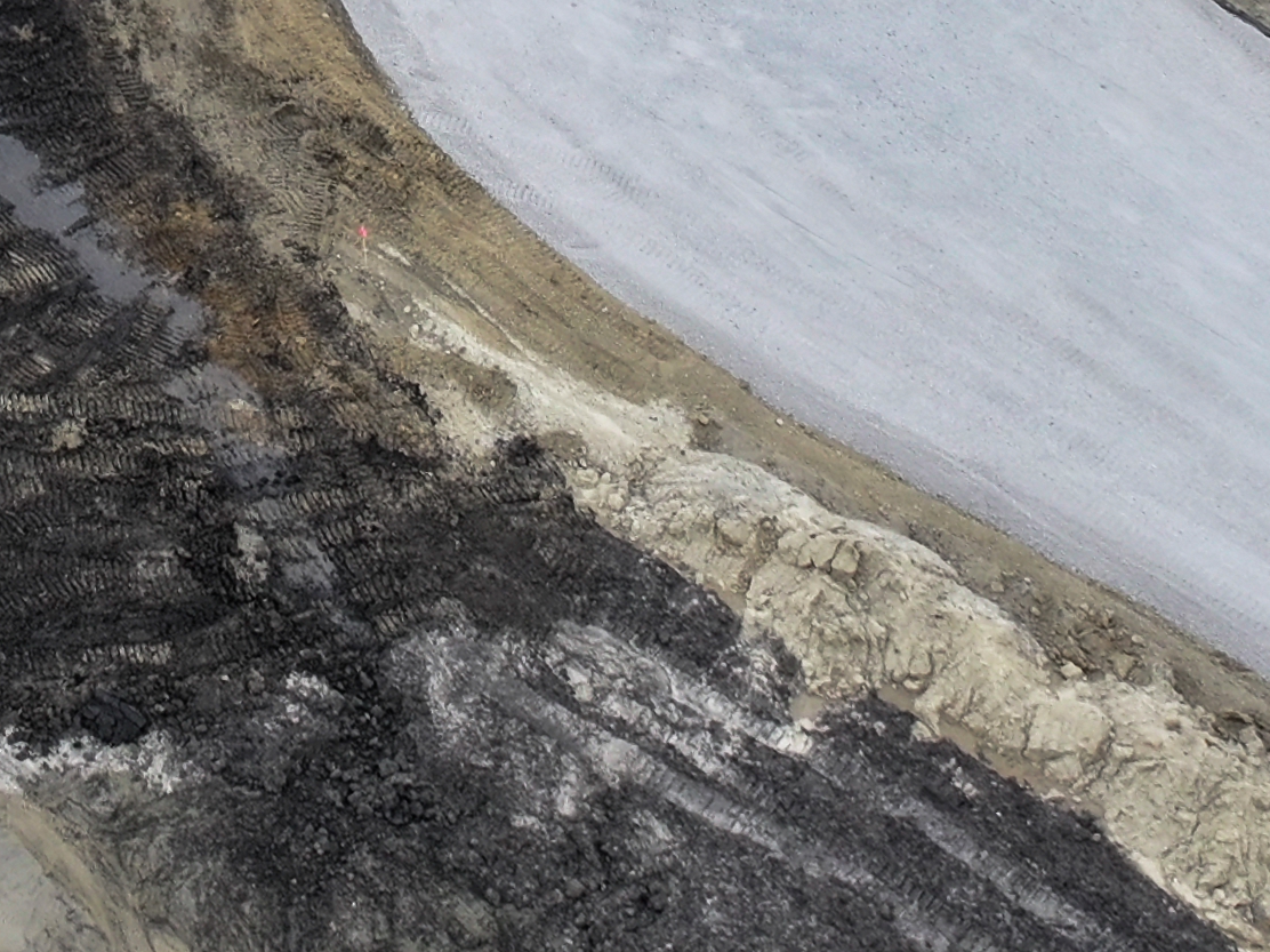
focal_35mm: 114
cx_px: -874
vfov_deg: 11.1
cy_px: -1241
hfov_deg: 15.3
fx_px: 4181
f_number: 2.8
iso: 140
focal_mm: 12.29
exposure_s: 1/1250
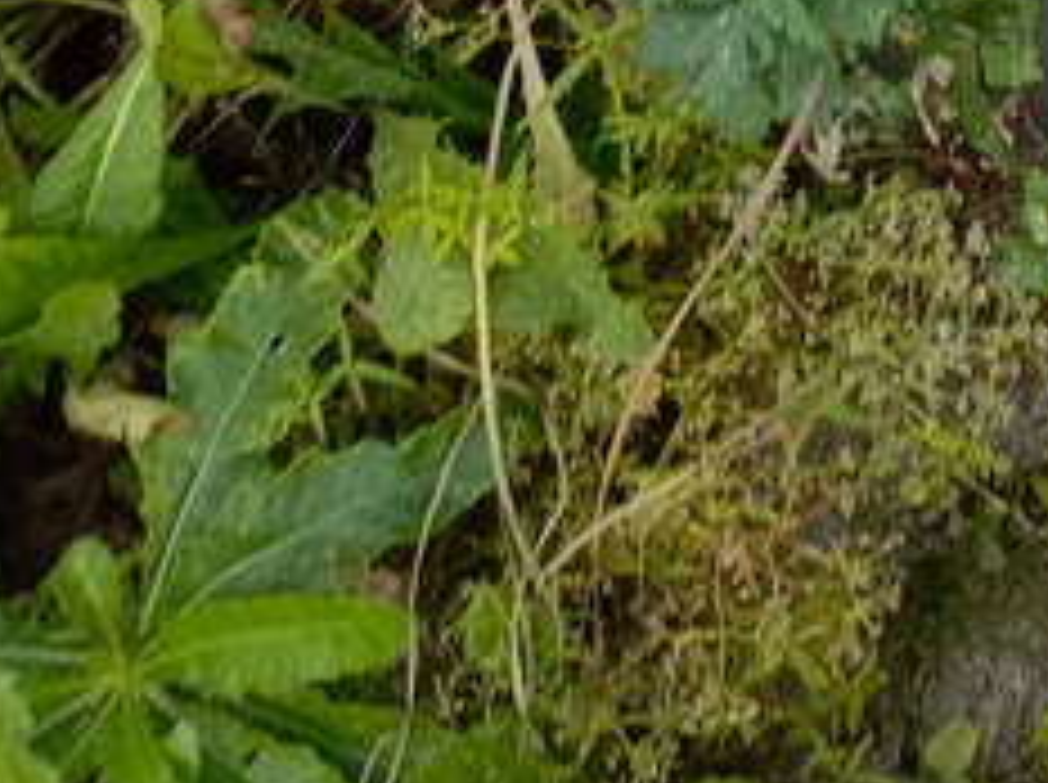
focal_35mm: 86
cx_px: 1763
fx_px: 2600
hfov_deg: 18.8
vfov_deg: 15.8
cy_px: -369
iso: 110
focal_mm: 4.76
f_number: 1.69
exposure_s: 1/219
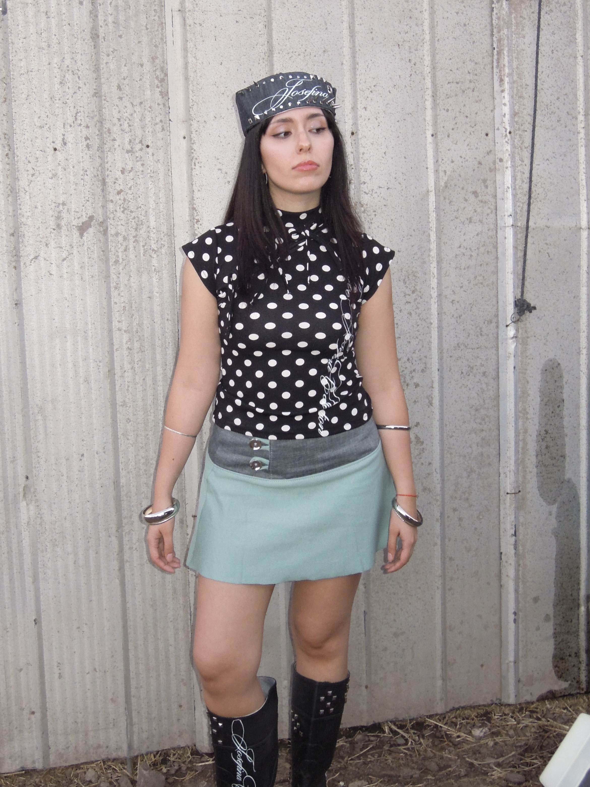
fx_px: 796
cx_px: 295
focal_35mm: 35
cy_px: 394
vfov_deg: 52.6
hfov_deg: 40.7
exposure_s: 1/50
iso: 400
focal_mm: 6.3
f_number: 3.2
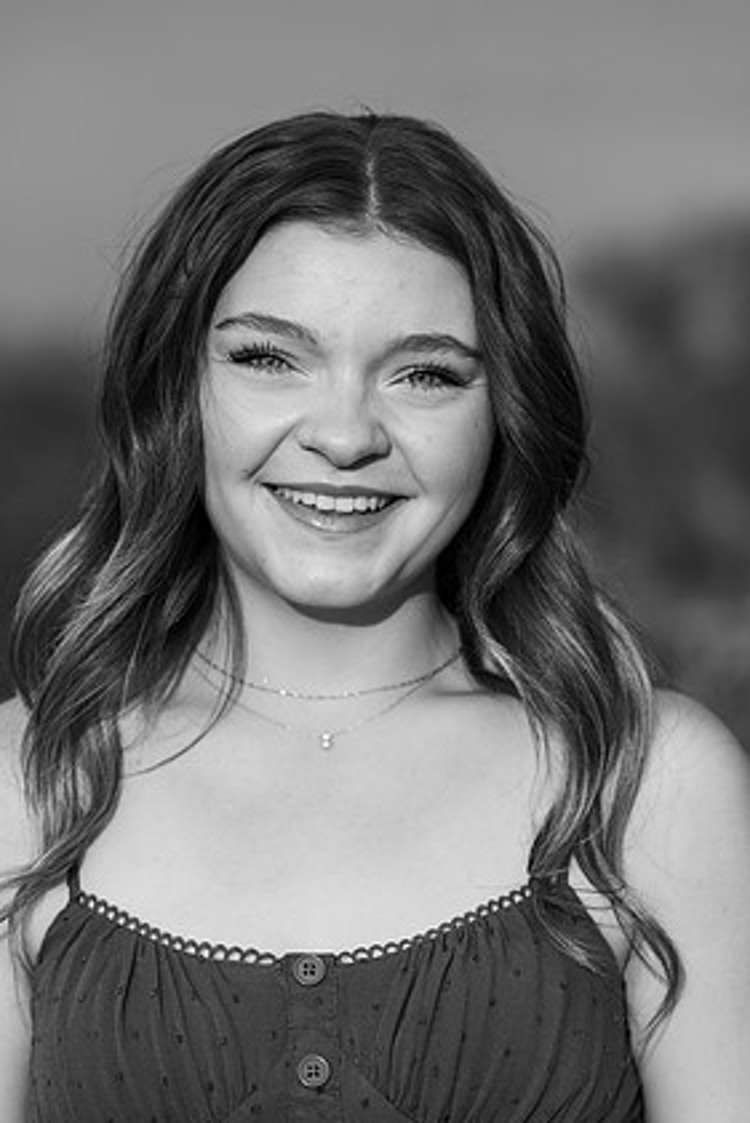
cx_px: 355
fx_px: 4434
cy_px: 557
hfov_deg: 9.7
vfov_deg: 14.4
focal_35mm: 142
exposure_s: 1/250
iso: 50
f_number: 4
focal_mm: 133
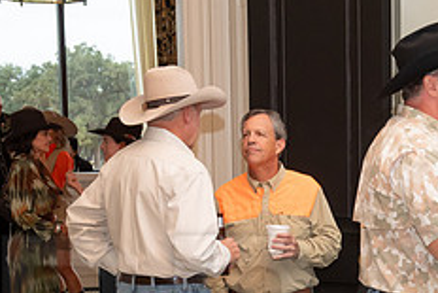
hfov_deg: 16.7
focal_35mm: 120
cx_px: 419
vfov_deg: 11.3
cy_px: 311
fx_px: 1461
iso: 3200
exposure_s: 1/100
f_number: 5.6
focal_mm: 48
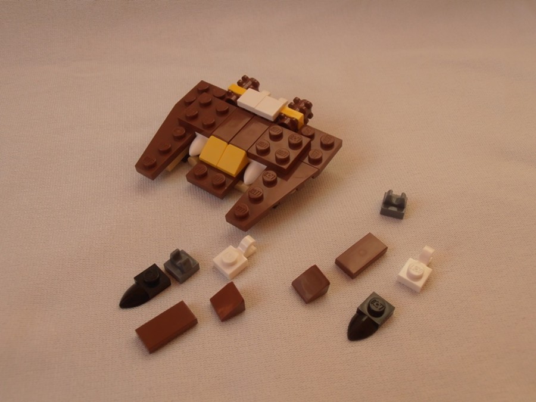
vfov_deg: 38.7
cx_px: 268
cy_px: 201
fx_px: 573
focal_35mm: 37
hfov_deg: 50.1
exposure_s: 1/100
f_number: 3.9
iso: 80
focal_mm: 6.61
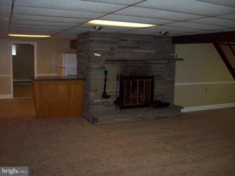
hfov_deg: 51.4
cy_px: 88
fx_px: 244
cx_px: 118
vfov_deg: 39.7
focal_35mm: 36
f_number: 2.7
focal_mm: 6
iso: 140
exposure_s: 1/64
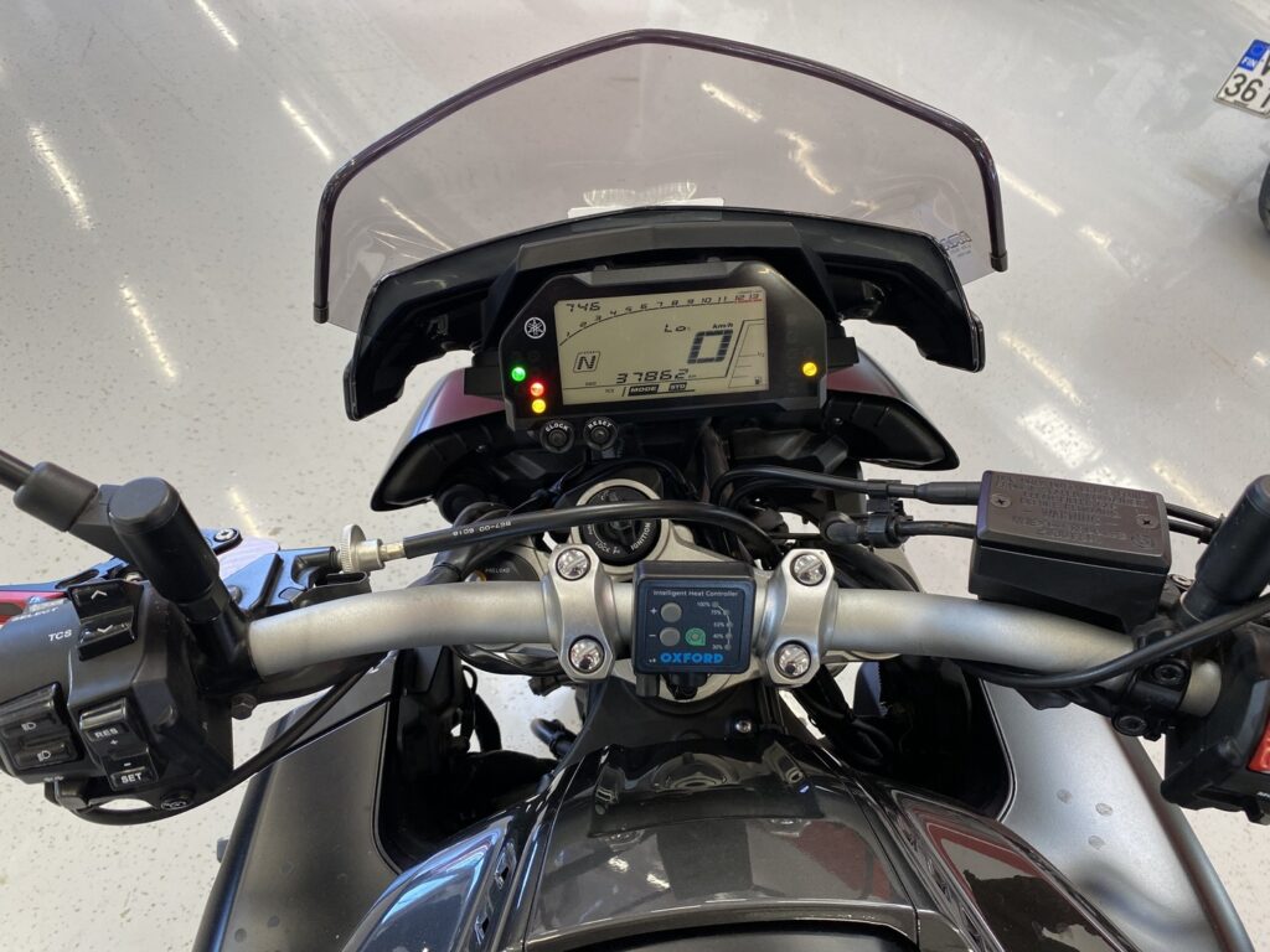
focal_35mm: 26
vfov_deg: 53.1
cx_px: 635
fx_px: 954
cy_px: 476
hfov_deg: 67.3
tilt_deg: -49.1
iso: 80
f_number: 1.8
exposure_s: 1/100
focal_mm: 4.25
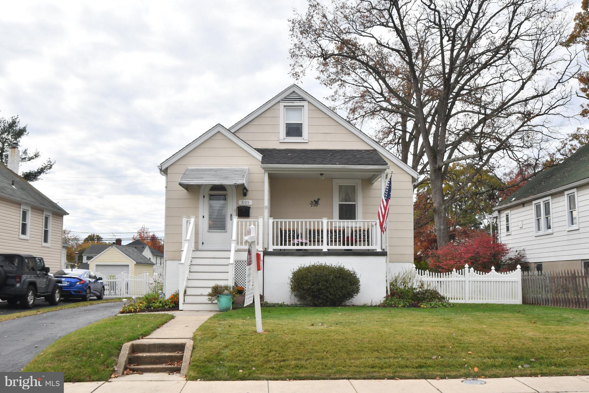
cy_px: 196
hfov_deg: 53.1
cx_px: 294
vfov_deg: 36.9
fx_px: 589
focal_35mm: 36
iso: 400
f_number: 13
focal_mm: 24
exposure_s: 1/200
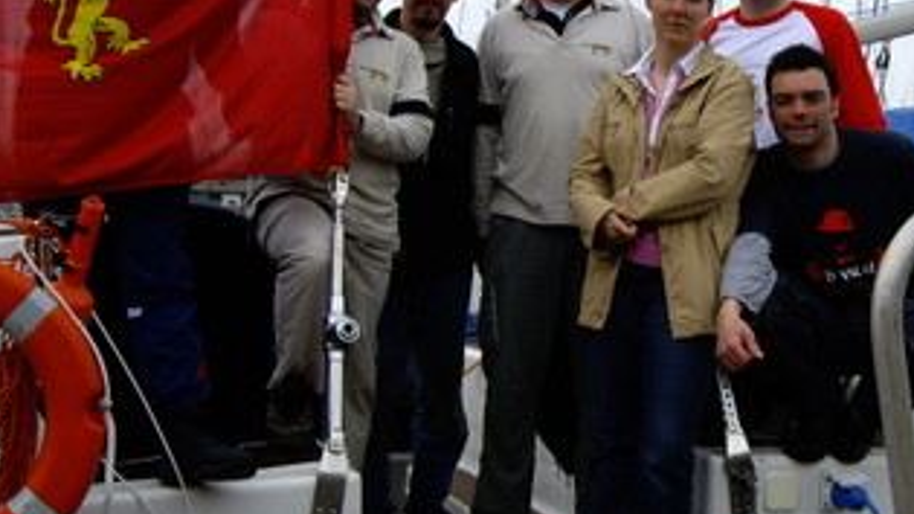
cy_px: 192
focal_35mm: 63
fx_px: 1526
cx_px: 615
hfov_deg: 33.0
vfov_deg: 19.1
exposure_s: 1/125
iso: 50
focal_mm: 6.2
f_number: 4.3
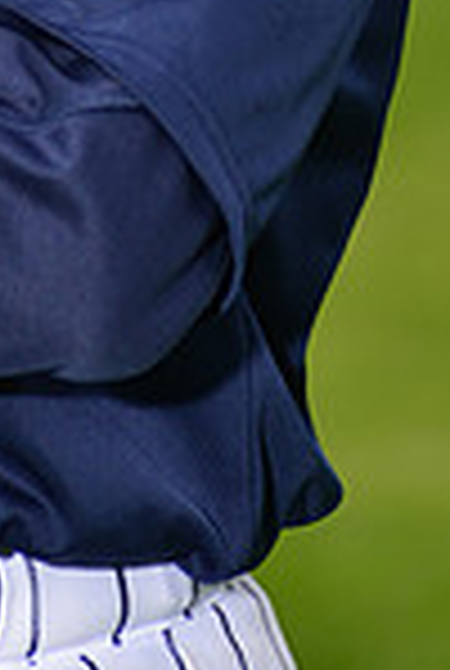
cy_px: -454
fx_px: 12317
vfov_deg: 3.1
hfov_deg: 2.1
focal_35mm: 660
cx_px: -232
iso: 200
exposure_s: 1/200
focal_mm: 170
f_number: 6.3
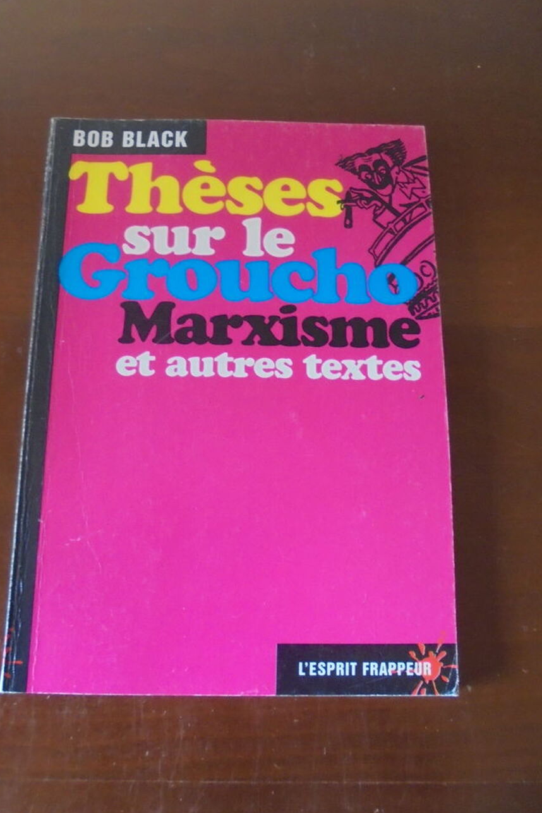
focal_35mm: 28
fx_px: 632
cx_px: 256
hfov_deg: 46.4
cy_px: 408
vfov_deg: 65.5
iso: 400
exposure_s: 1/20
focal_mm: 4.6
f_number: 3.5
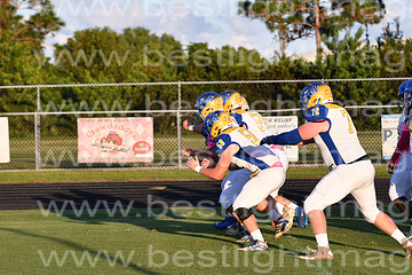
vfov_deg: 6.9
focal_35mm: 198
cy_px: 133
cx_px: 296
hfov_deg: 10.4
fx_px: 2266
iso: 400
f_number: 4
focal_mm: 82
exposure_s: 1/3200
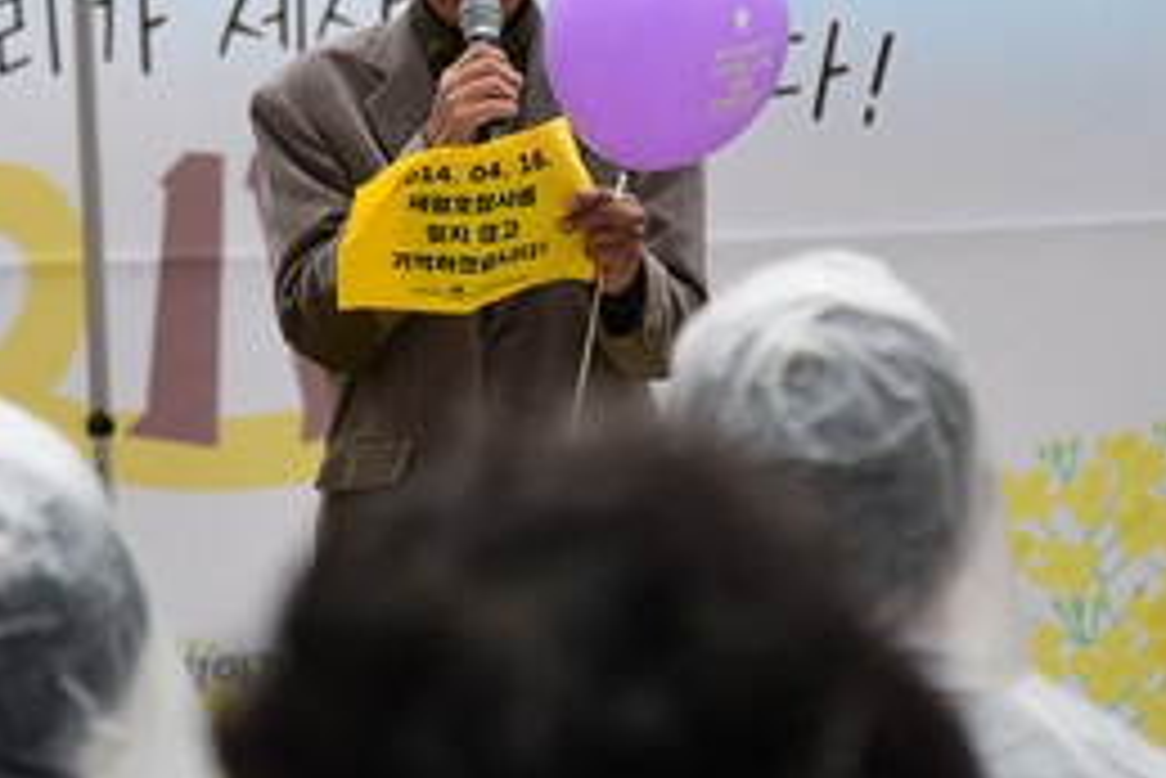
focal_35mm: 278
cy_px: 243
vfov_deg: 4.9
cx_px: 338
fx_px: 9009
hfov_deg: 7.4
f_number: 4
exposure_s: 1/200
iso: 400
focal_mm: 120
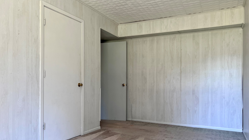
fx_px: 191
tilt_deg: +1.1
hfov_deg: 66.1
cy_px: 84
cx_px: 127
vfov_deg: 40.0
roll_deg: +0.0
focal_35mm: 29
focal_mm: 5.7
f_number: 1.5
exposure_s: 1/121
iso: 100
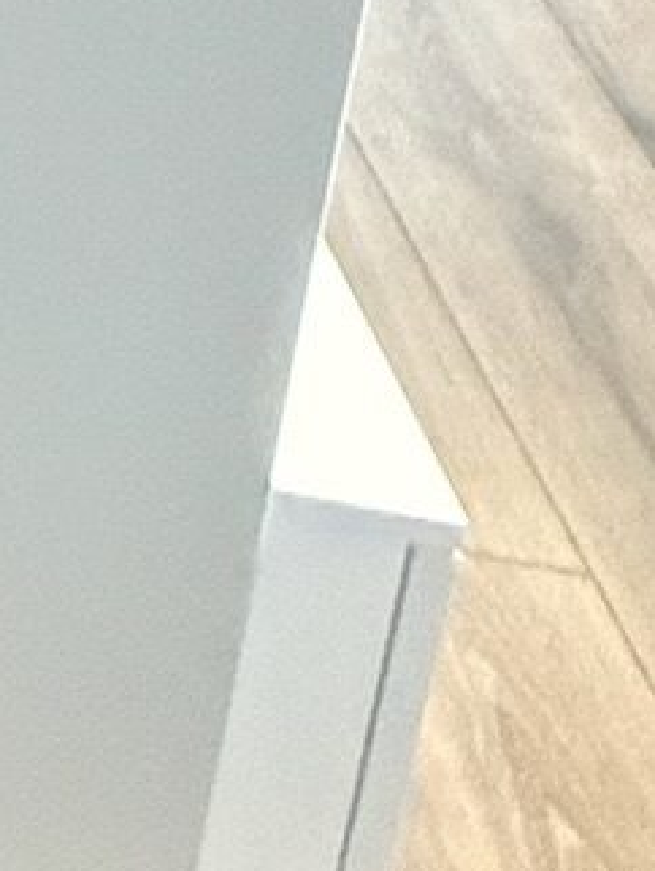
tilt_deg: -8.6
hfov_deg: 11.1
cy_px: -1793
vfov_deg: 11.3
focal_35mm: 89
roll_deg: -1.6
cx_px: -1283
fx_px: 2242
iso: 320
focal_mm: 2.22
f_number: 2.2
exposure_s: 1/50
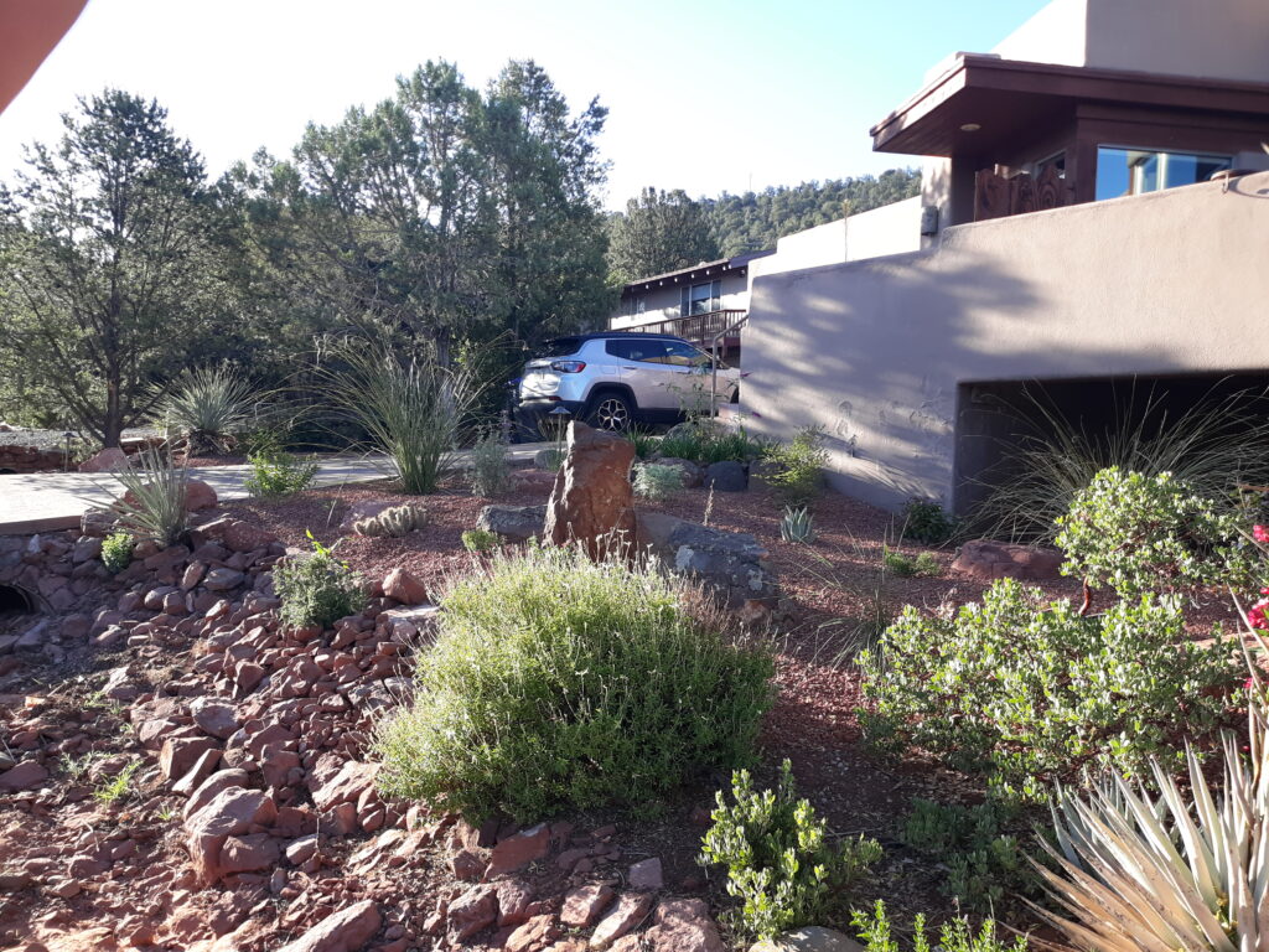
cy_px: 476
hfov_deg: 63.4
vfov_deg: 49.7
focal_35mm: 28
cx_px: 634
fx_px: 1026
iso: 40
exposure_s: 1/255
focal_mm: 3.7
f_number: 1.7
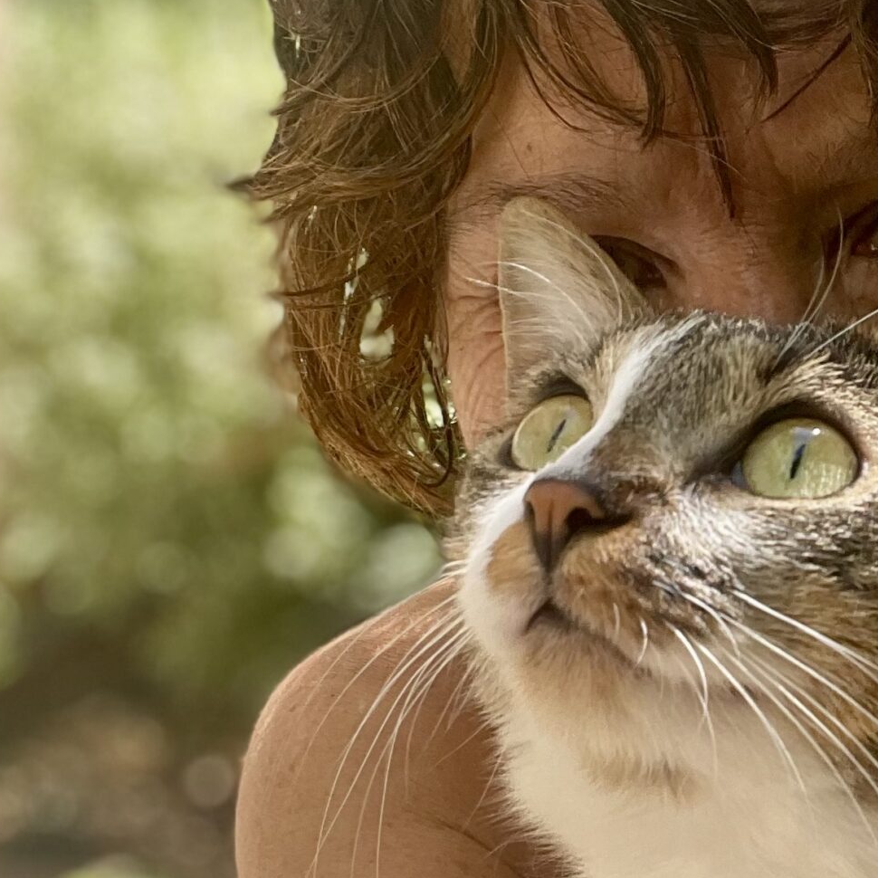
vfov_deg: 24.6
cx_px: 827
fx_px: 2009
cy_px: 489
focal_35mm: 70
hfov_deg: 23.8
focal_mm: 2.71
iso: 50
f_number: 2.2
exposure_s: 1/121
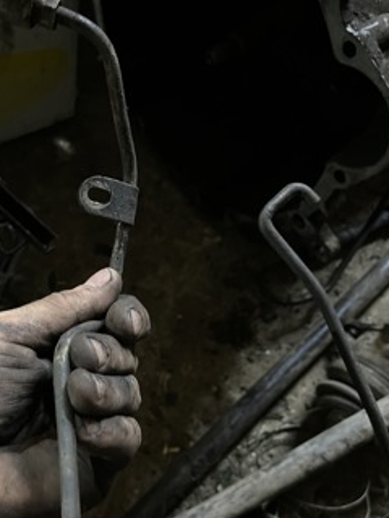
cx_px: 113
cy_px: 308
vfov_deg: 47.6
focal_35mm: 39
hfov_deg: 36.2
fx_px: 584
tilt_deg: -70.2
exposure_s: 1/17
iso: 1250
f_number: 1.6
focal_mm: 5.1
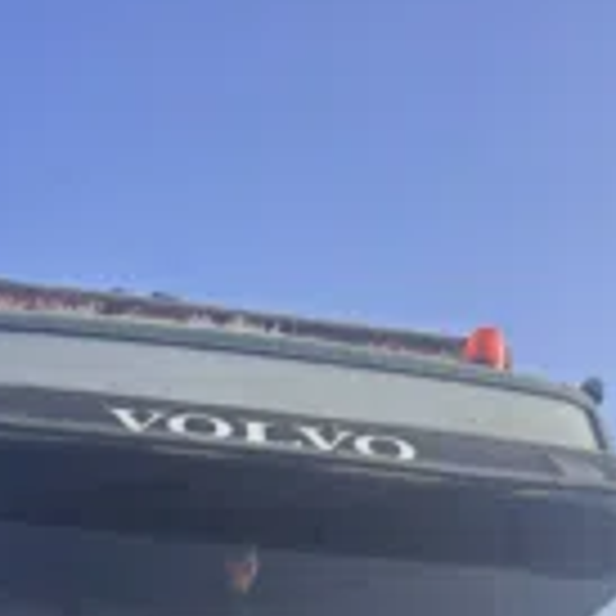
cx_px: 288
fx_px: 1349
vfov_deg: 22.4
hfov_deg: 25.7
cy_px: 850
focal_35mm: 67
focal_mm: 5.7
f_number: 1.5
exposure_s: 1/1901
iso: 50
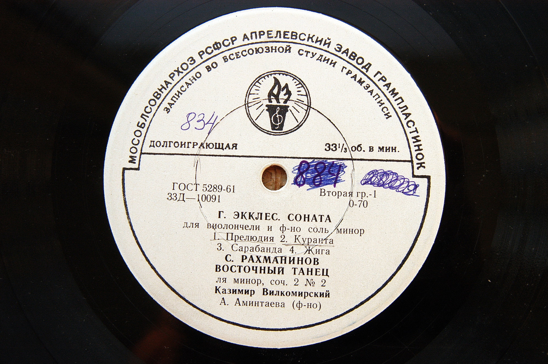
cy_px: 182
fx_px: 798
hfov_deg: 37.9
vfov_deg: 25.7
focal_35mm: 52
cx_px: 274
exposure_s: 1/125
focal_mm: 35
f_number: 5.6
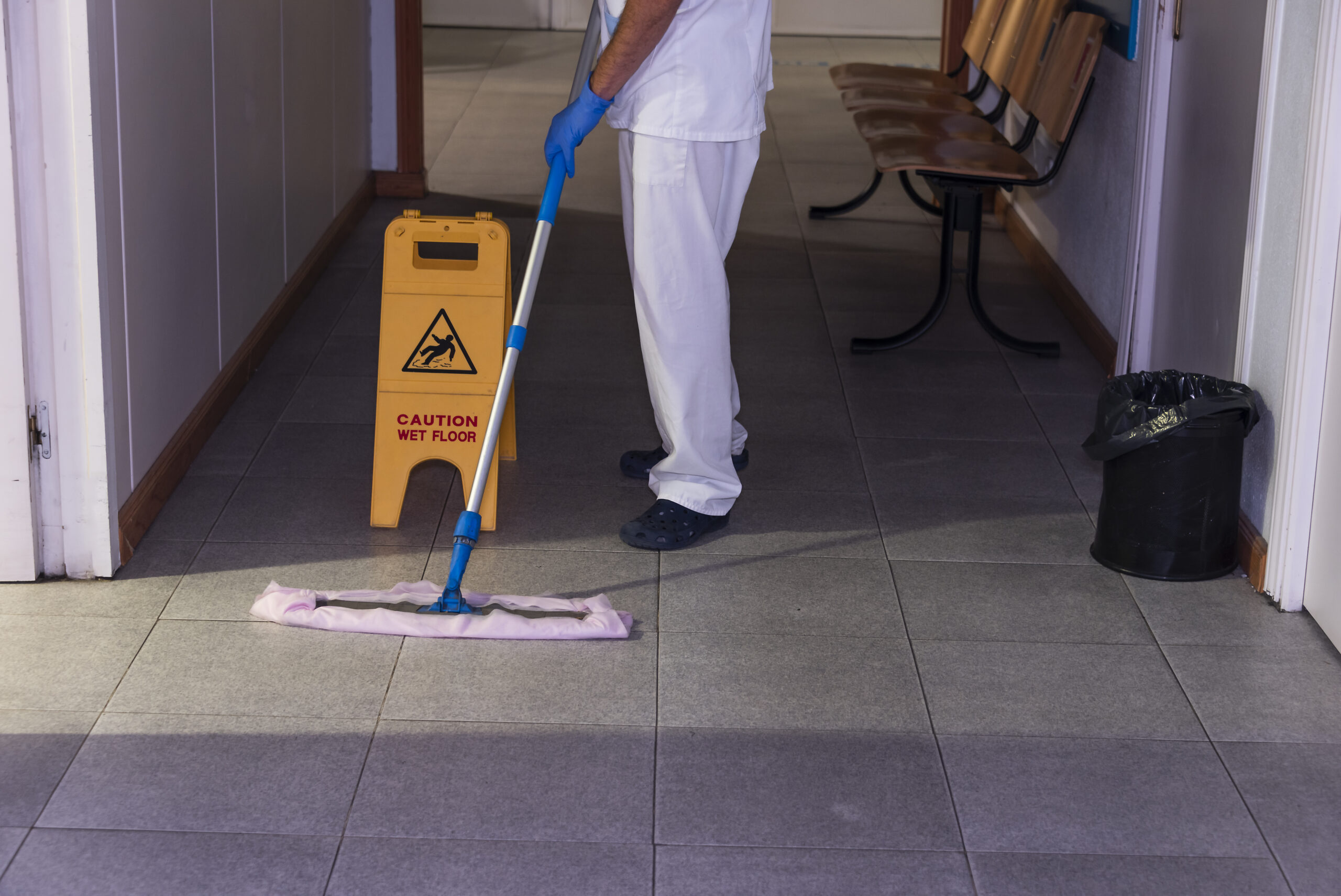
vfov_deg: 21.9
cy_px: 448
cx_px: 670
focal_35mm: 62
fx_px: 2310
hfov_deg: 32.4
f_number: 5
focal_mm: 62
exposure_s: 1/4
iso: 400
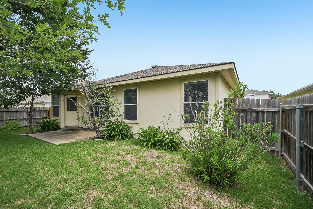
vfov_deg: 77.3
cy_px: 104
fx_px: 130
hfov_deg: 100.4
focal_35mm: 15
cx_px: 156
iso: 400
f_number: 8
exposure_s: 1/640
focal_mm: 10
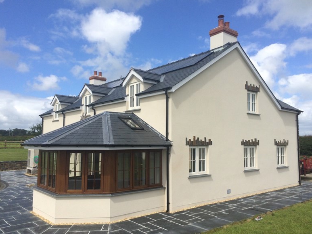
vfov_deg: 46.8
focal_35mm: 30
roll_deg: -2.0
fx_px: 270
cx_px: 157
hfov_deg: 60.0
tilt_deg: +9.5
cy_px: 120
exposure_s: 1/2564
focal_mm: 4.15
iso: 32
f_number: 2.2
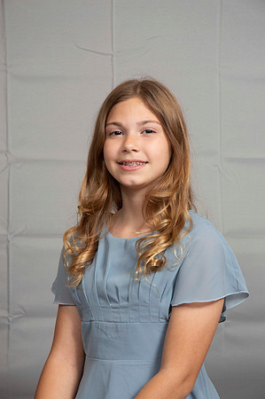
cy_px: 200
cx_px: 132
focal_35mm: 105
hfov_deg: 13.0
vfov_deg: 19.5
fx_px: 1162
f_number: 6.3
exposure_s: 1/60
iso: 100
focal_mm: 70
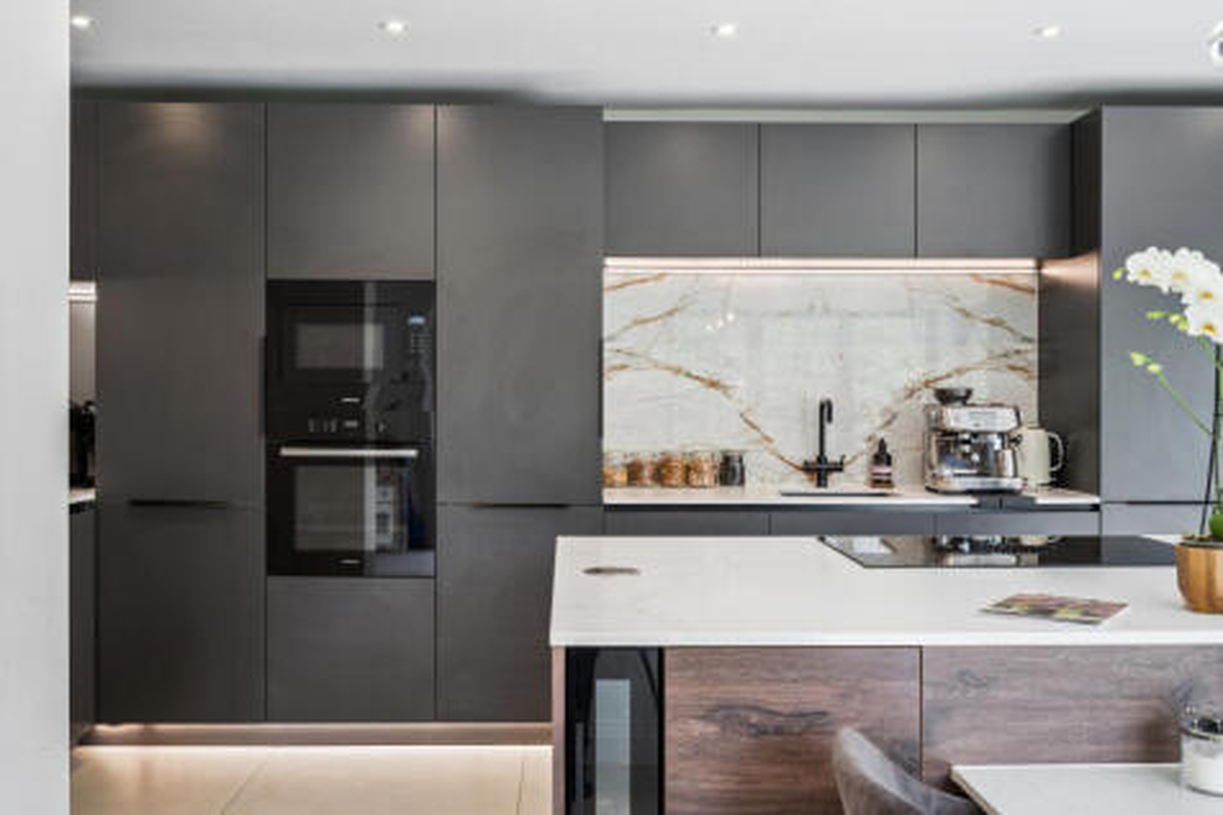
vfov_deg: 37.8
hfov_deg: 54.5
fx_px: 1189
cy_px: 408
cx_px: 612
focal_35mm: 35
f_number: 5.6
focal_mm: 35
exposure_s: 1/20
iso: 320
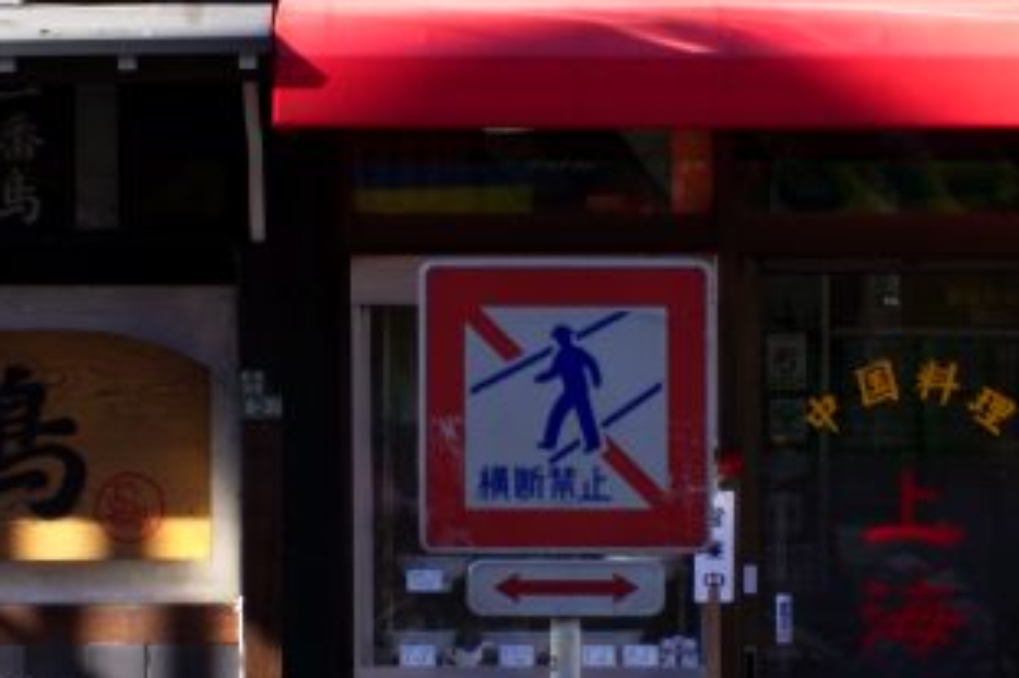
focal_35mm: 135
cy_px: 426
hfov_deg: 15.2
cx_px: 311
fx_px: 3819
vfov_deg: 10.1
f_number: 7.1
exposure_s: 1/80
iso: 100
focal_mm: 28
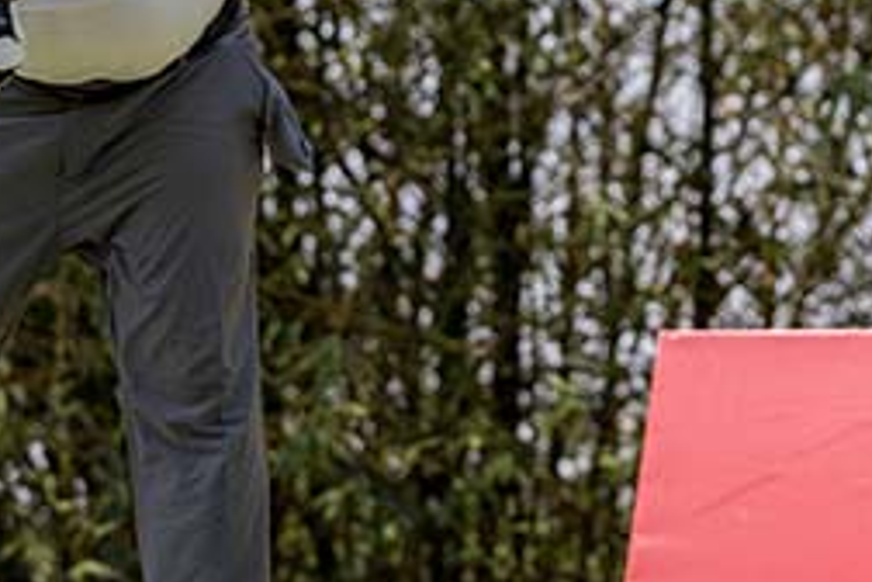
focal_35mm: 369
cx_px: 277
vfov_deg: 3.7
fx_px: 8937
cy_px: -159
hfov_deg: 5.6
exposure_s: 1/4000
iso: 720
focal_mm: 97
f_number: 3.2
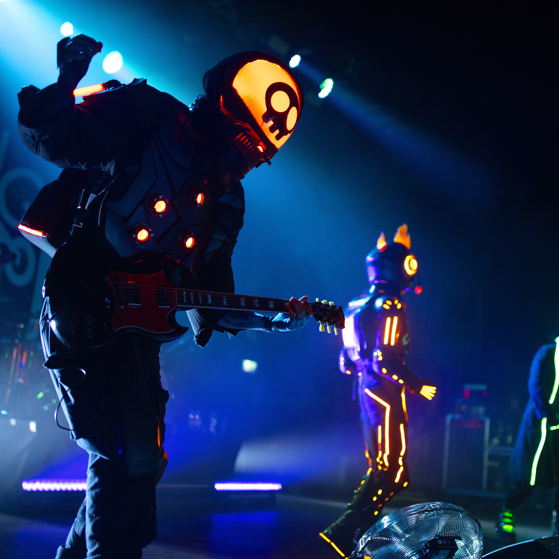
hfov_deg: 37.5
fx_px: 822
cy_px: 278
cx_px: 315
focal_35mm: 45
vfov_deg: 37.6
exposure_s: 1/640
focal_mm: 35
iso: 1000
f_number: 1.4
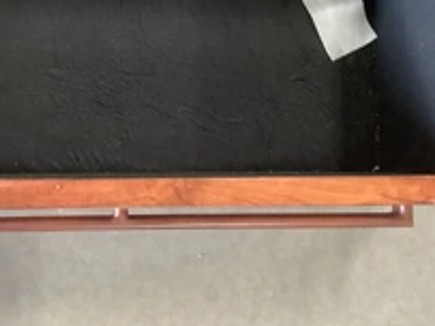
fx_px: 766
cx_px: 126
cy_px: 51
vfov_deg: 23.5
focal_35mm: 61
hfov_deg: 31.3
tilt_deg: -81.5
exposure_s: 1/30
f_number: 2.4
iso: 500
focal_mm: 3.3
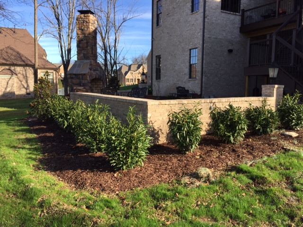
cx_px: 152
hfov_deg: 61.7
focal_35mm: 29
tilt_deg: -7.6
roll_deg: -1.9
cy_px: 114
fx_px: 254
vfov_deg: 48.2
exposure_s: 1/775
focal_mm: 4.15
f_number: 2.2
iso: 32
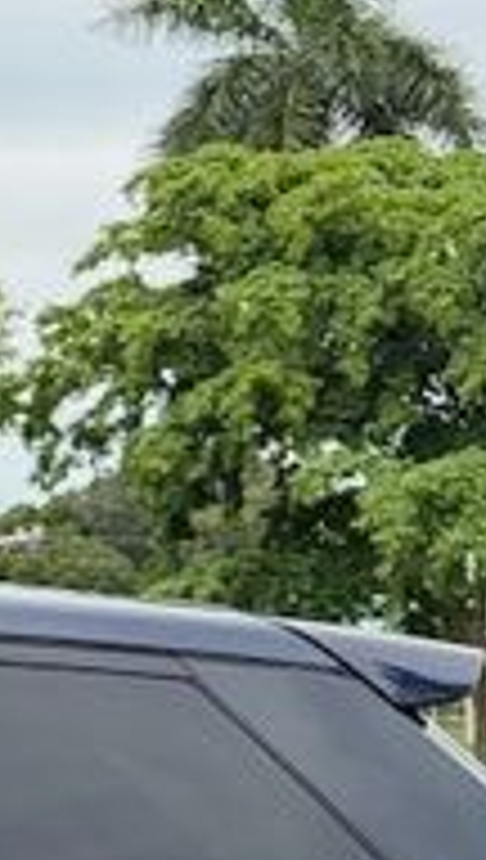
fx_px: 3195
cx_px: -1202
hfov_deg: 7.2
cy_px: 711
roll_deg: -0.6
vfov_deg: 15.2
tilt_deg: -0.6
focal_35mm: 140
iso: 100
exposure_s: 1/1337
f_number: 1.78
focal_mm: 6.76
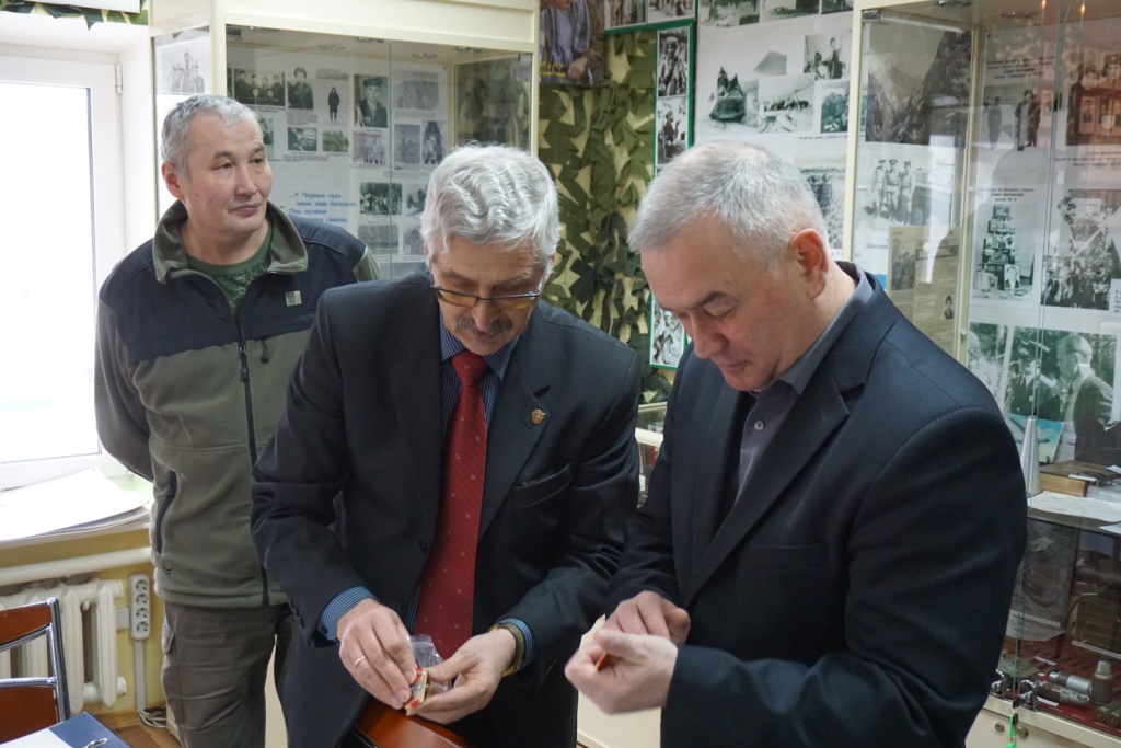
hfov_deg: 47.9
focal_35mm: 40
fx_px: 1261
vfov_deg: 33.0
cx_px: 560
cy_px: 374
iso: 3200
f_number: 4.5
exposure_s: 1/100
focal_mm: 27
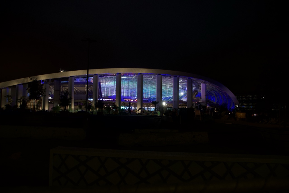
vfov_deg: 50.4
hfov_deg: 70.4
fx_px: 205
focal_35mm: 26
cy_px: 96
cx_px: 144
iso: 800
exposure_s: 1/80
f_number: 3.5
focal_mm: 17
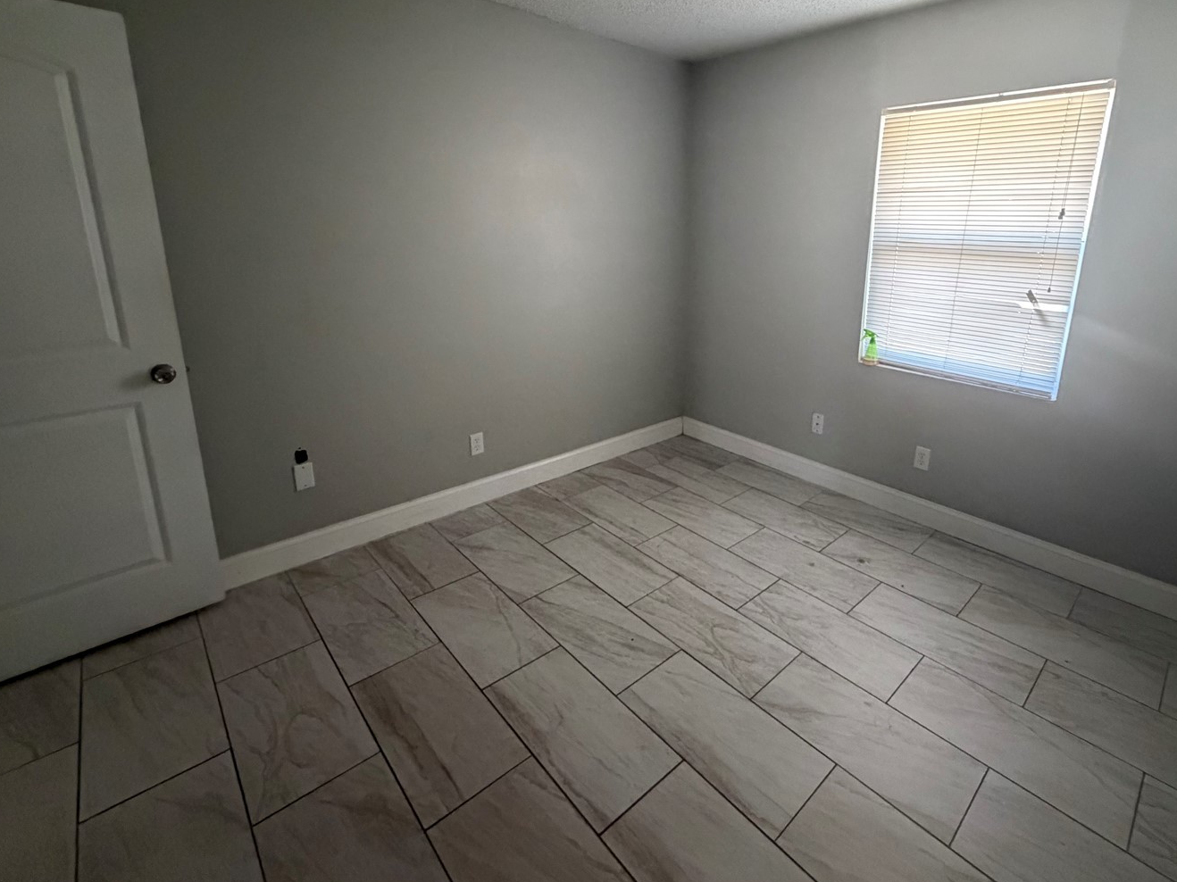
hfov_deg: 90.6
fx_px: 578
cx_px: 659
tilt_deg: -13.0
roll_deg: -0.4
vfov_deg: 74.0
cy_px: 359
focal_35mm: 17
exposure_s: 1/60
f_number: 2.2
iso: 800
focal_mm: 2.22
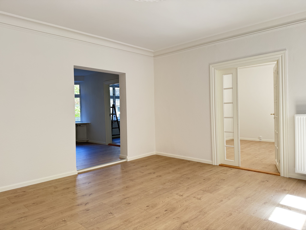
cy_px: 115
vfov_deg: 56.8
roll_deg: +1.5
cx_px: 153
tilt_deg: -0.4
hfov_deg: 71.6
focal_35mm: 24
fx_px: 212
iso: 160
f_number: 1.78
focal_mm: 6.76
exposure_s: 1/121
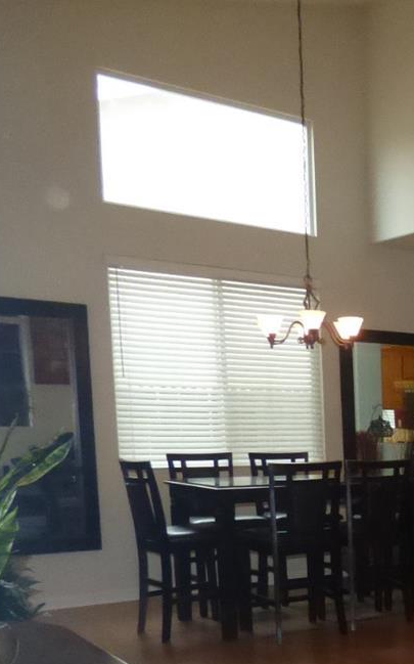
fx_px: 886
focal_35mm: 49
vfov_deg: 39.3
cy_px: 542
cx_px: 673
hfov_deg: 20.9
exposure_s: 1/60
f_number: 2.8
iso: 800
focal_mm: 3.58
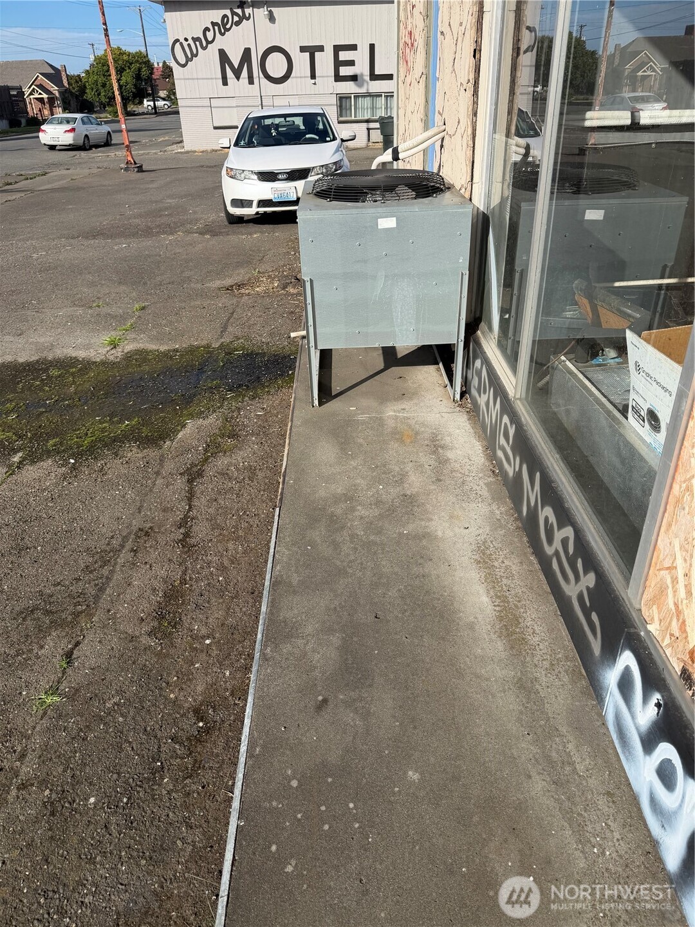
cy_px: 464
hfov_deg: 56.8
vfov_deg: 71.6
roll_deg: +3.4
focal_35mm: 24
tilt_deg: -30.8
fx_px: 642
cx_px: 348
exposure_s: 1/3953
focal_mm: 6.76
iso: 80
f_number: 1.78
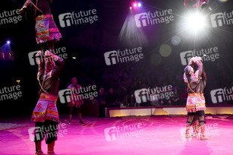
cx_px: 134
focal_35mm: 51
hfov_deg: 39.0
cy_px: 75
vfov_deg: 26.6
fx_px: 328
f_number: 6.3
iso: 3200
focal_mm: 23
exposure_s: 1/160
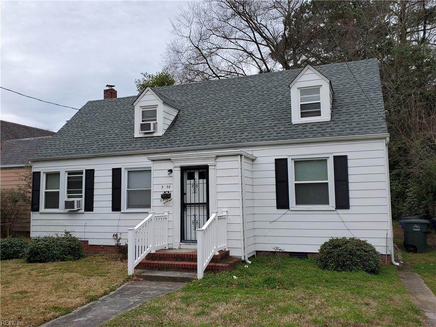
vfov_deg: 53.1
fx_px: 327
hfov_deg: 67.3
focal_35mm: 26
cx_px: 218
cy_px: 164
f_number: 2.4
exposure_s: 1/501
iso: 50
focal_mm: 4.3
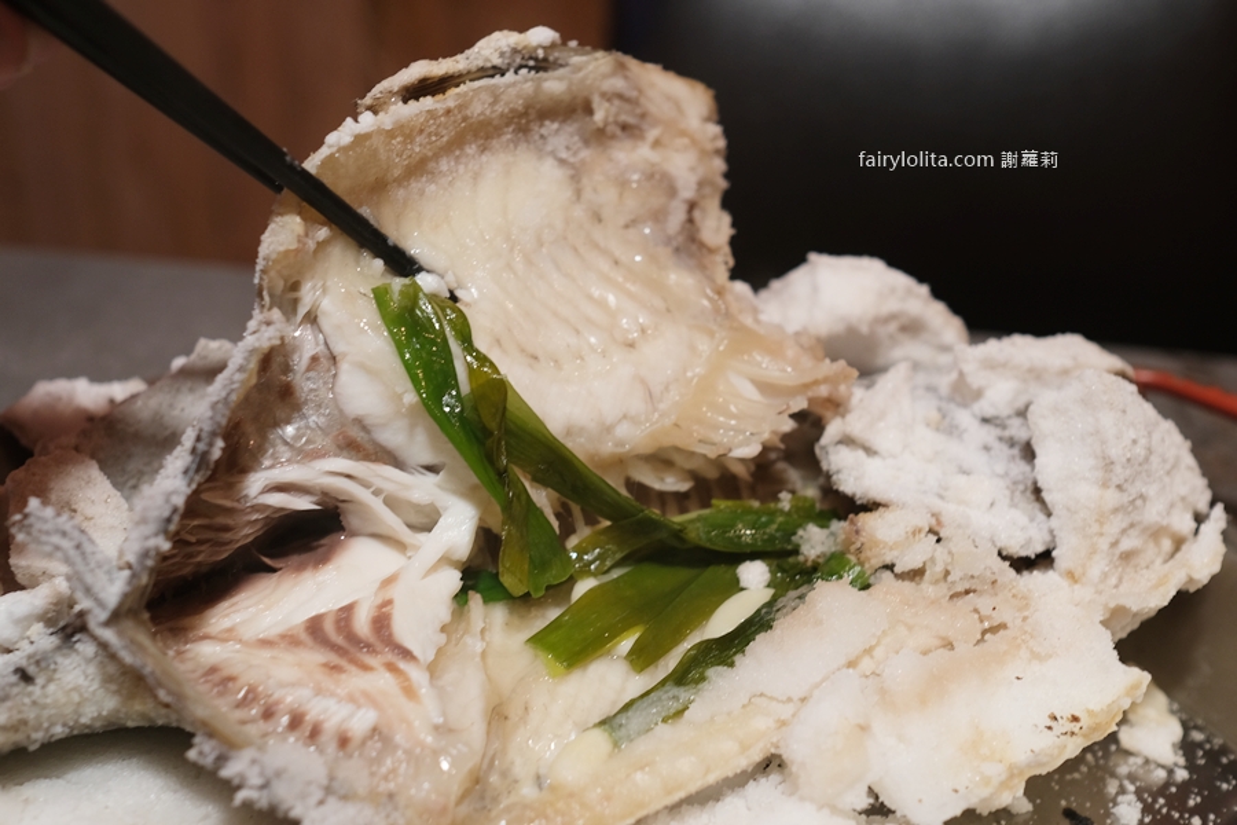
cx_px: 618
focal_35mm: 35
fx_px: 1203
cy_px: 412
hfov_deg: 54.4
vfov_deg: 37.9
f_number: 2.8
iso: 500
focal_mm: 23
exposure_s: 1/34
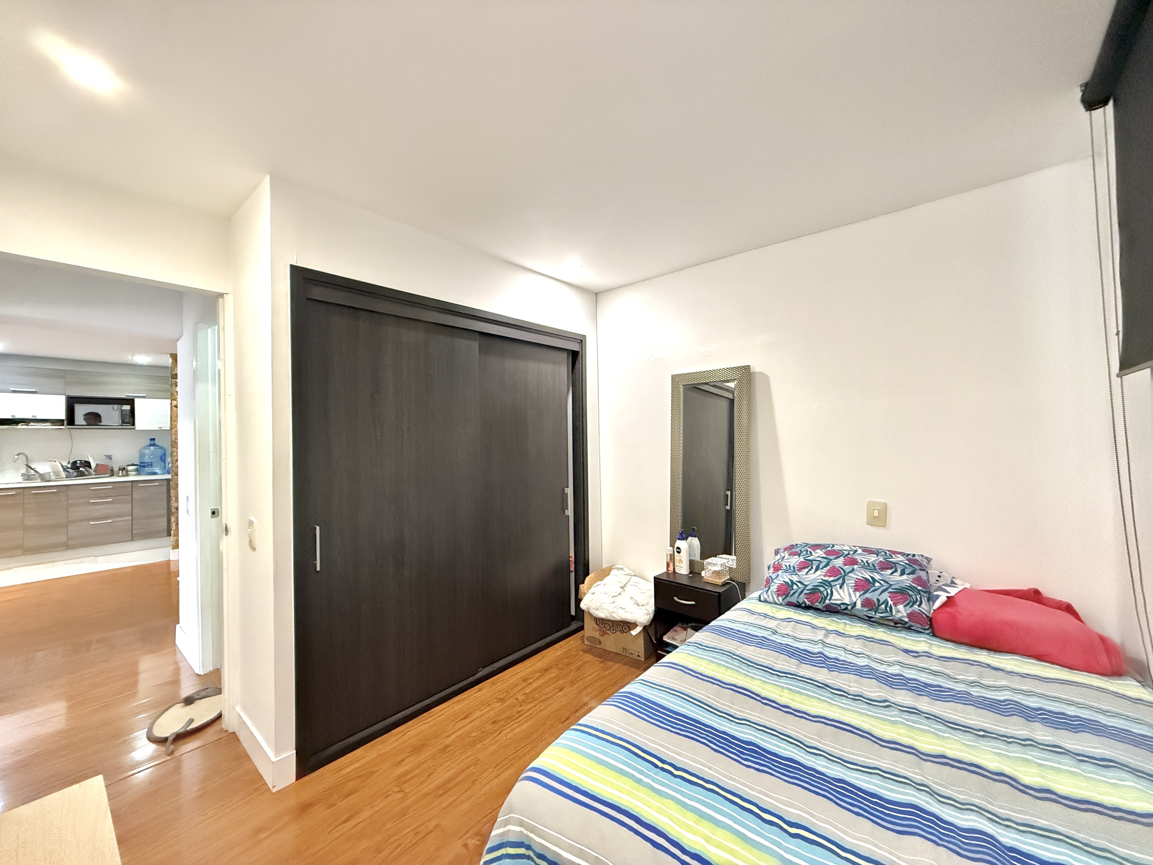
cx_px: 576
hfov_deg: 102.1
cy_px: 432
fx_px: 466
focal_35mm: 14
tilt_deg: +0.8
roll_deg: +1.0
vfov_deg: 85.7
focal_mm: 2.22
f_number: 2.2
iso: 1250
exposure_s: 1/60
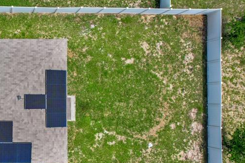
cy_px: 105
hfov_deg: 38.5
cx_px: -2
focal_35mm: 45
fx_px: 306
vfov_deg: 29.6
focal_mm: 8.38
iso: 120
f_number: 2.8
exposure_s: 1/320
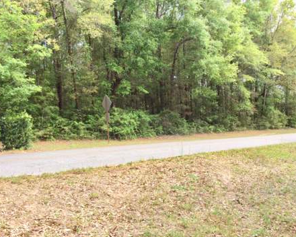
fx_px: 298
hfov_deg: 52.8
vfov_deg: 43.4
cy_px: 120
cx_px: 152
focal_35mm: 34
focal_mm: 3.3
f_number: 2.4
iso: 32
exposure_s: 1/436
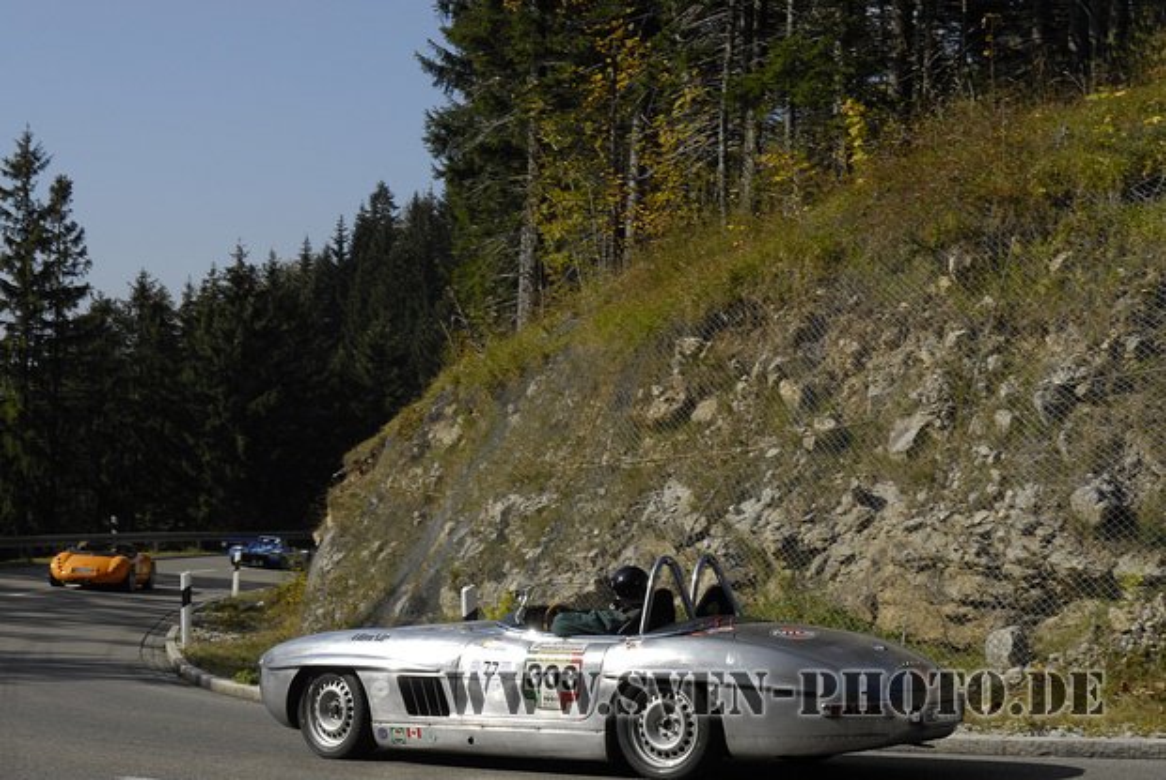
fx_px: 1848
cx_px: 583
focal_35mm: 57
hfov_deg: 35.0
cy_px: 390
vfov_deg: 23.8
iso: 320
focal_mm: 38
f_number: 9
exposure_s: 1/750
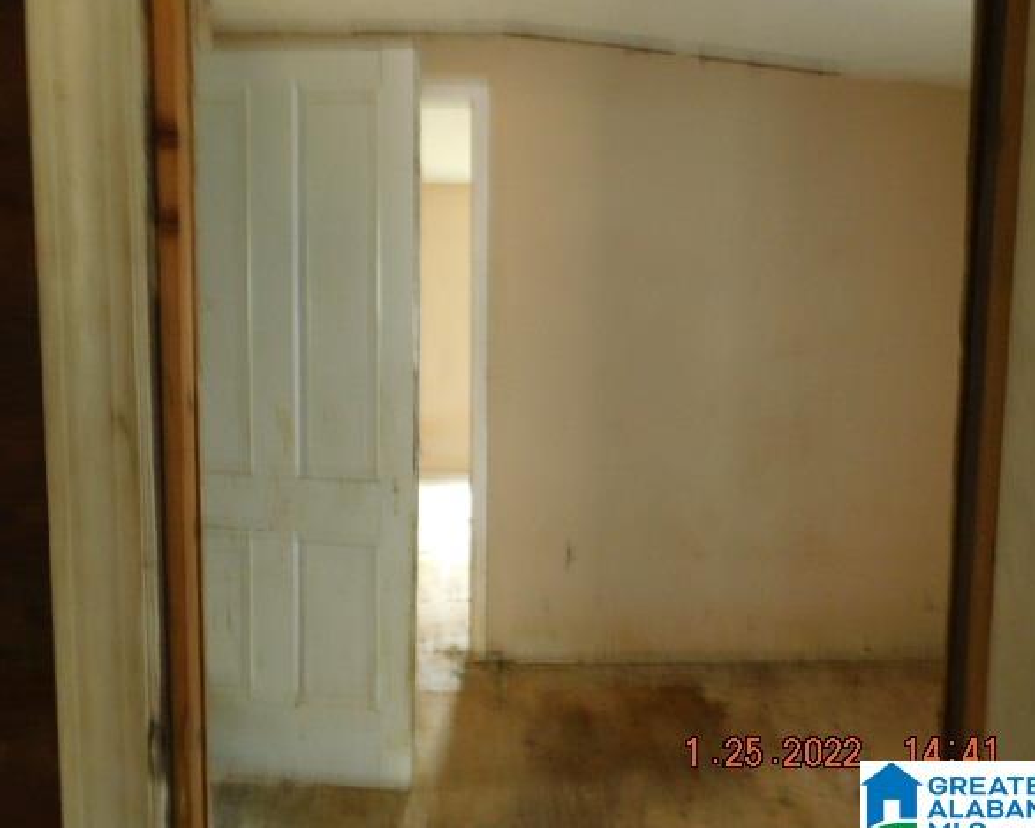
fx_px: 980
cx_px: 507
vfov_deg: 45.8
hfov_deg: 55.7
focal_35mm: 32
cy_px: 418
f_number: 3.2
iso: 450
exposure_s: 1/8
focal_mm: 5.3
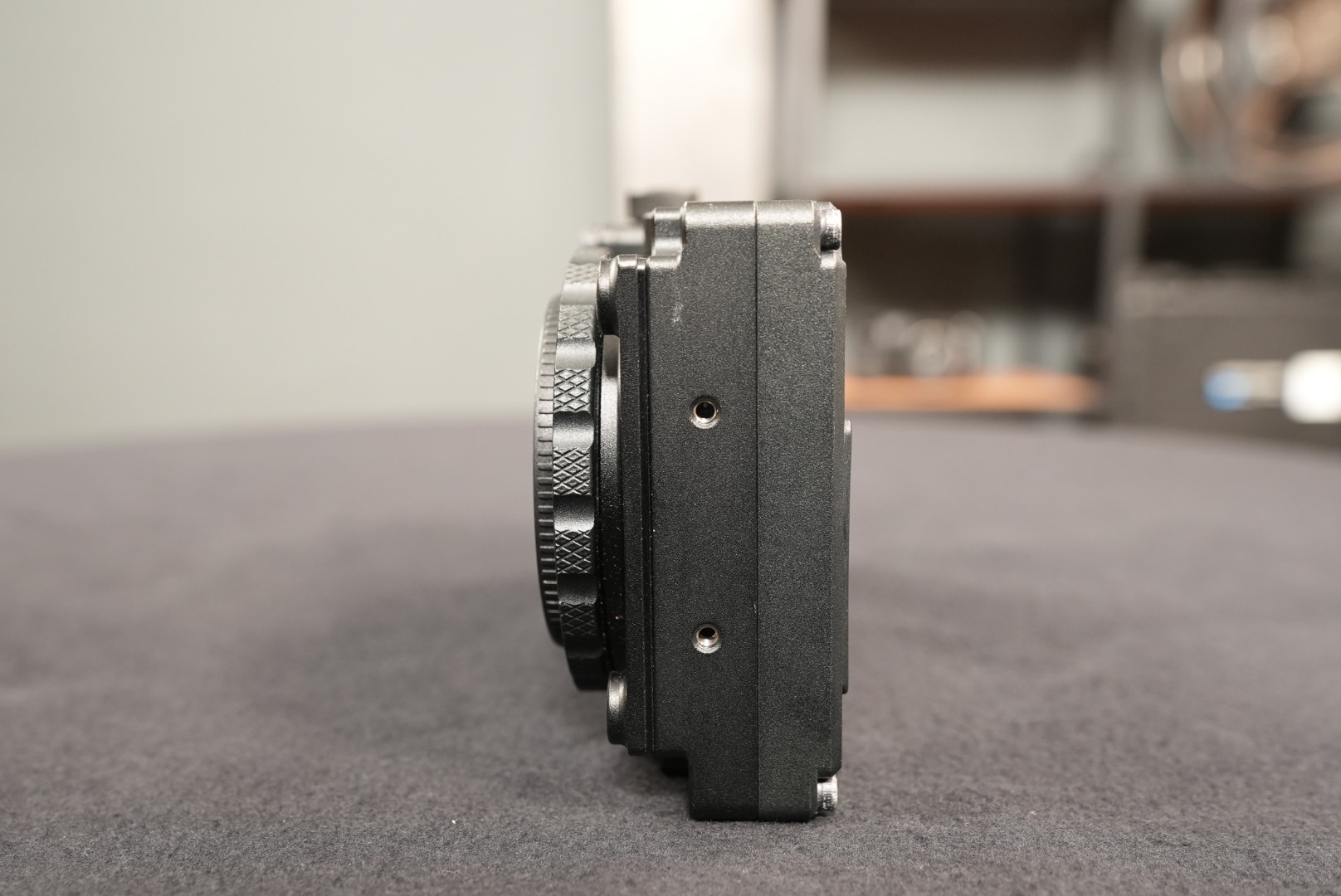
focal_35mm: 35
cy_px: 448
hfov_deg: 54.4
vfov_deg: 37.9
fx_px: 1305
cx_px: 670
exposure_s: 1/40
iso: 2500
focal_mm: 35
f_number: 5.6
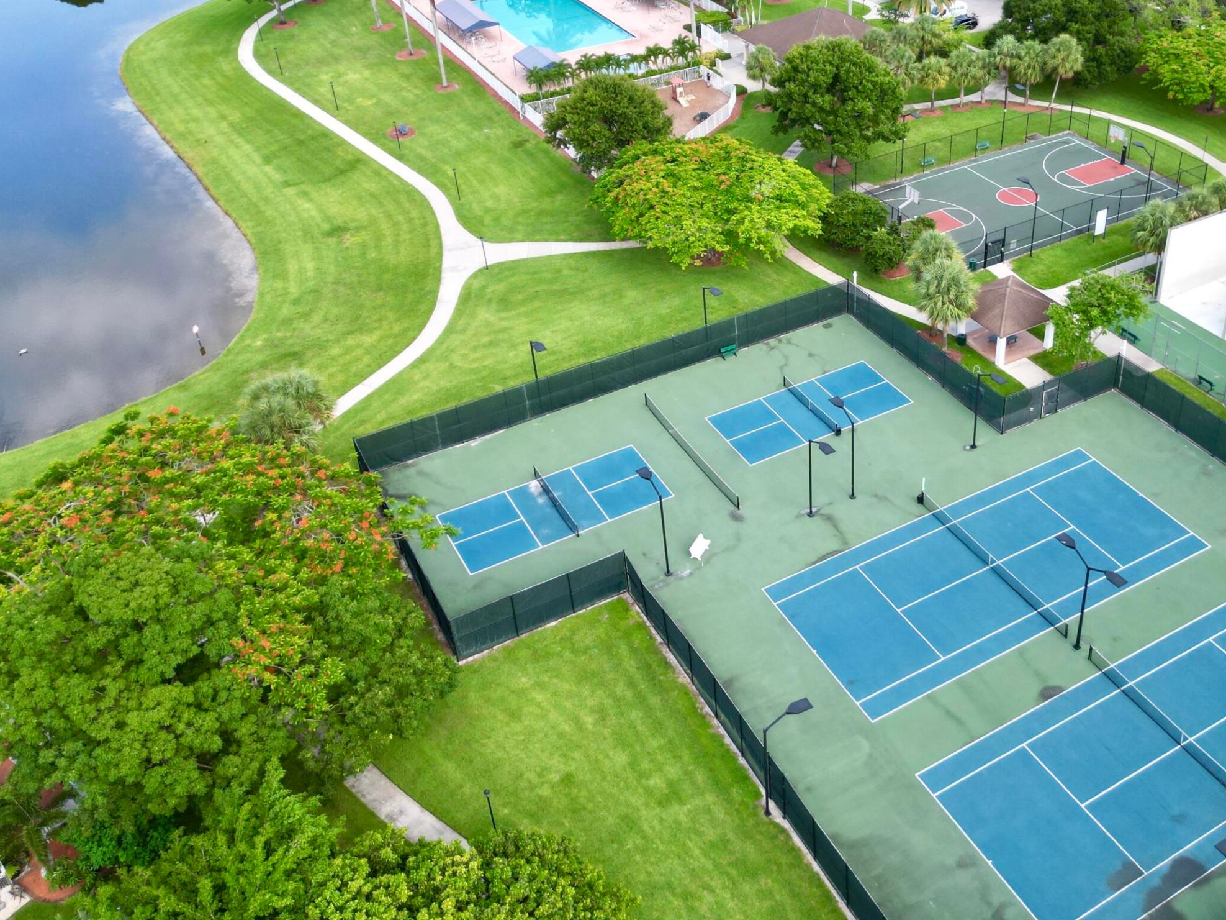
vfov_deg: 40.4
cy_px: 352
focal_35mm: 35
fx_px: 1240
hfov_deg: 51.8
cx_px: 806
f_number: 1.7
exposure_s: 1/725
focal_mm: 6.72
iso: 110
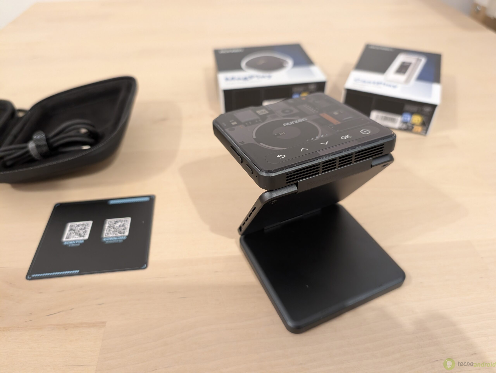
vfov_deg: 56.9
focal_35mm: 24
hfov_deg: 71.5
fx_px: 344
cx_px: 248
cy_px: 186
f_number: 1.68
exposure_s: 1/100
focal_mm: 6.9
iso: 850
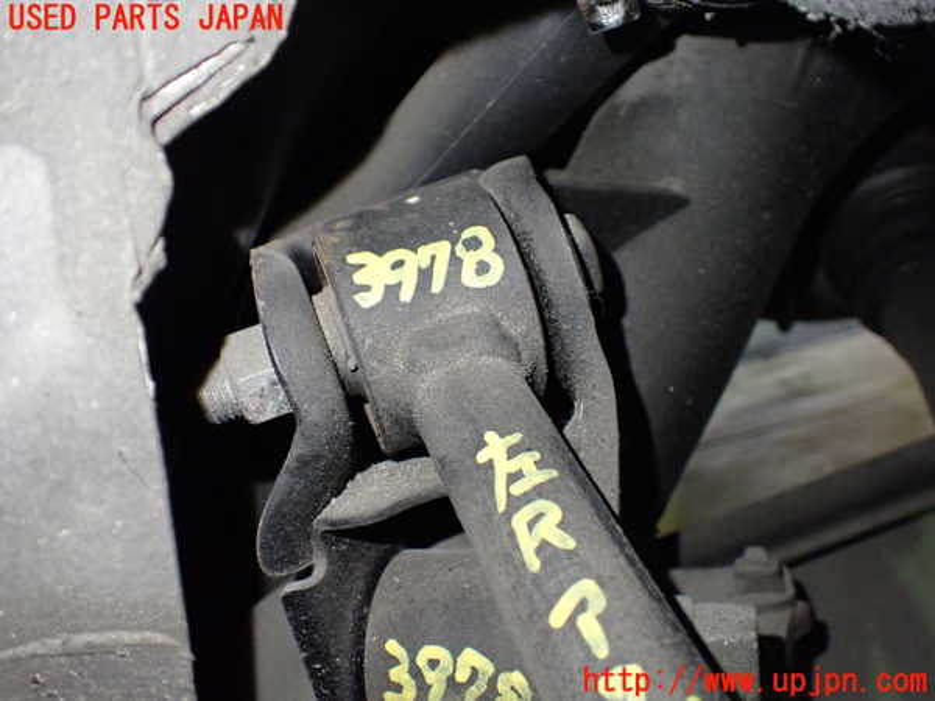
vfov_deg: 46.8
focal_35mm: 30
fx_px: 810
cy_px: 350
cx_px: 468
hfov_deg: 60.0
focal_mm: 5.4
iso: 800
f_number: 2.3
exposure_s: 1/40
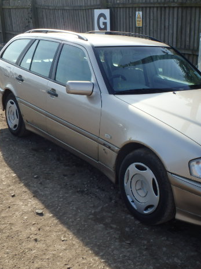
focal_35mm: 47
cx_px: 153
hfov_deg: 30.3
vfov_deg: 40.4
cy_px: 138
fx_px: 364
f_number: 4.4
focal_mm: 6.1
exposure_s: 1/400
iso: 125
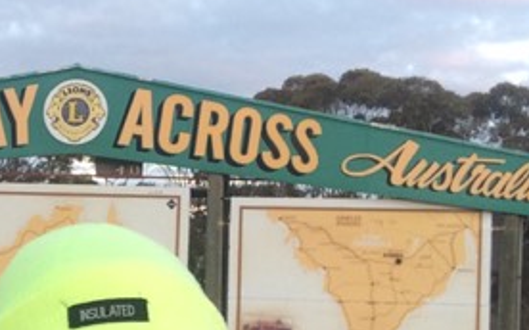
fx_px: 893
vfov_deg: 20.7
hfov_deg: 32.5
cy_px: 251
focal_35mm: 62
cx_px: 146
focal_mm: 2.15
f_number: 2.4
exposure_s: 1/40
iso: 50
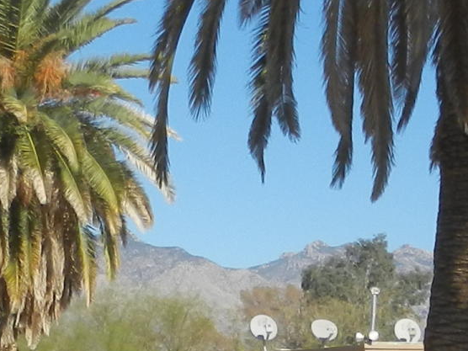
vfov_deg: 10.5
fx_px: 1825
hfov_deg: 14.5
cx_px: 362
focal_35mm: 135
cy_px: 589
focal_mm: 4.5
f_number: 3.5
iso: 160
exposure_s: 1/1600
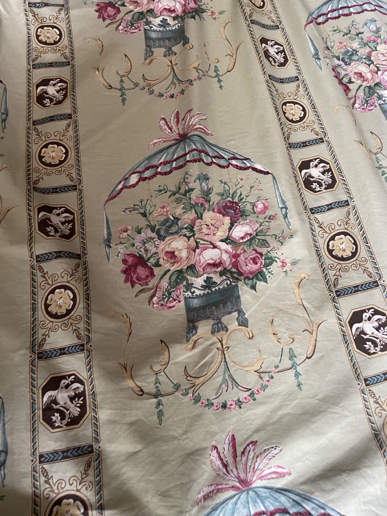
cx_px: 194
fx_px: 388
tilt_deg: -67.0
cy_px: 258
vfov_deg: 67.3
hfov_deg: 53.1
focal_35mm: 26
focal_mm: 4.2
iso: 400
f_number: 1.6
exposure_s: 1/60
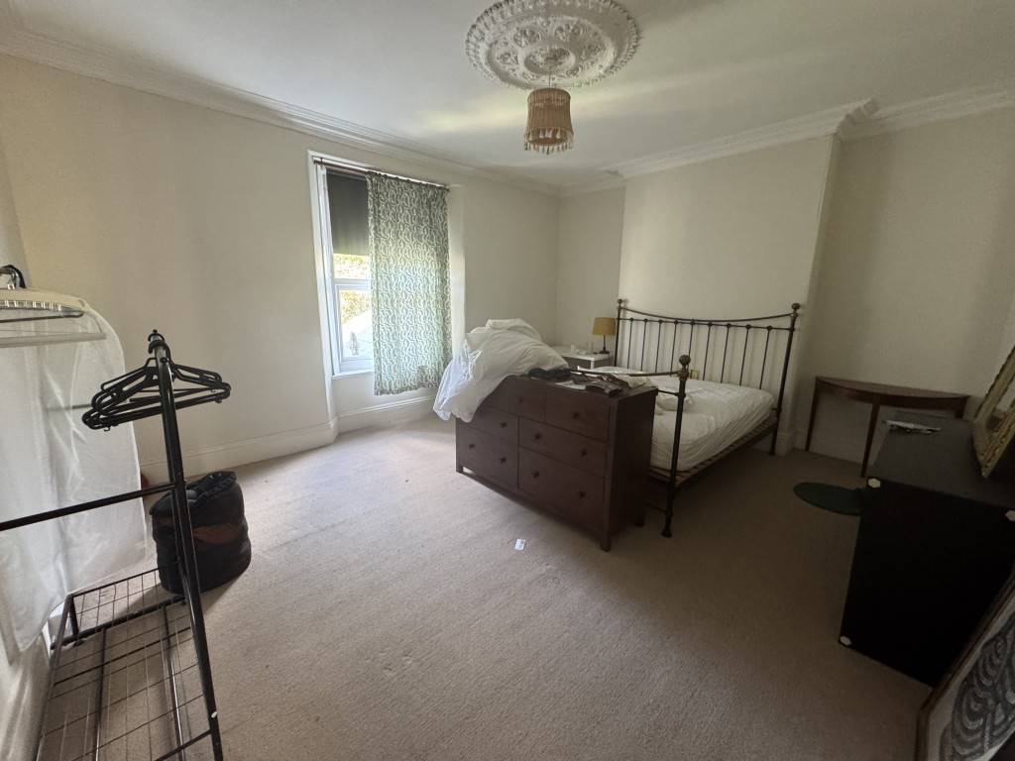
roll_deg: -0.9
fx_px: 411
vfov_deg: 85.7
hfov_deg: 102.1
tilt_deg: -12.2
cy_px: 380
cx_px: 508
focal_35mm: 14
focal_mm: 2.22
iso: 400
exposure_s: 1/60
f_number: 2.2
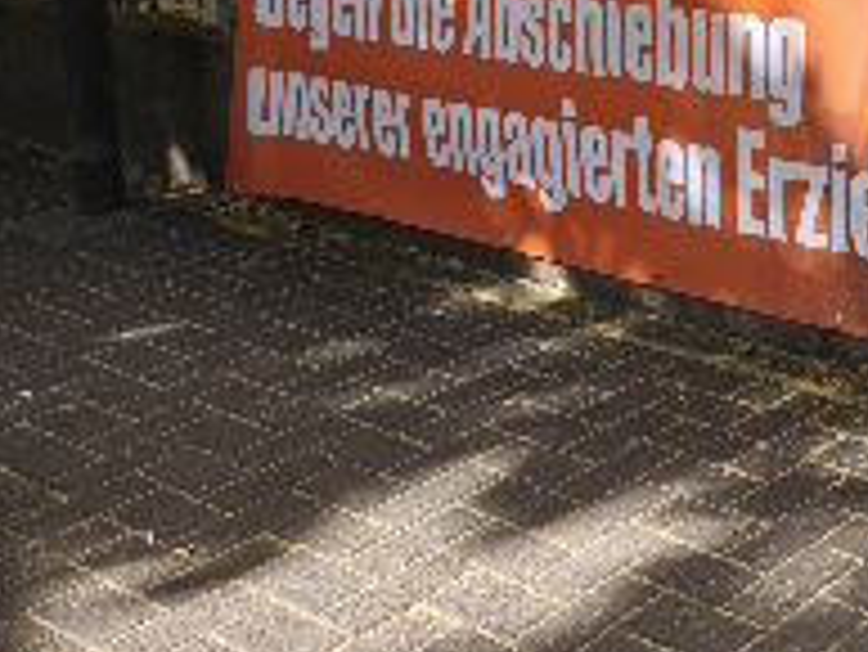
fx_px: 1480
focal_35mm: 59
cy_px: -63
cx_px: 1111
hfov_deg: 27.6
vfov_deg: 23.3
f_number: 1.6
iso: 50
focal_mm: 6.57
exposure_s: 1/129
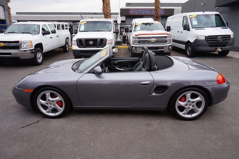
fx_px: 159
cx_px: 120
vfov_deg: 53.1
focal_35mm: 24
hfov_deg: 73.8
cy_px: 80
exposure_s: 1/80
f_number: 9
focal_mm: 16
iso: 100
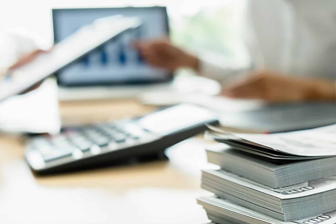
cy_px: 153
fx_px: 448
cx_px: 130
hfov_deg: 40.9
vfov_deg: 27.9
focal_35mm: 48
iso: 200
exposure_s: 1/125
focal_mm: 23.3
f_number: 3.2
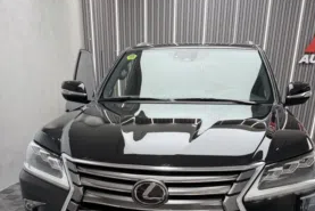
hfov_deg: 53.1
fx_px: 315
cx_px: 152
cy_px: 222
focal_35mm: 36
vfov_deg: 33.1
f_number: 1.78
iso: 100
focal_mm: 6.76
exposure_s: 1/100
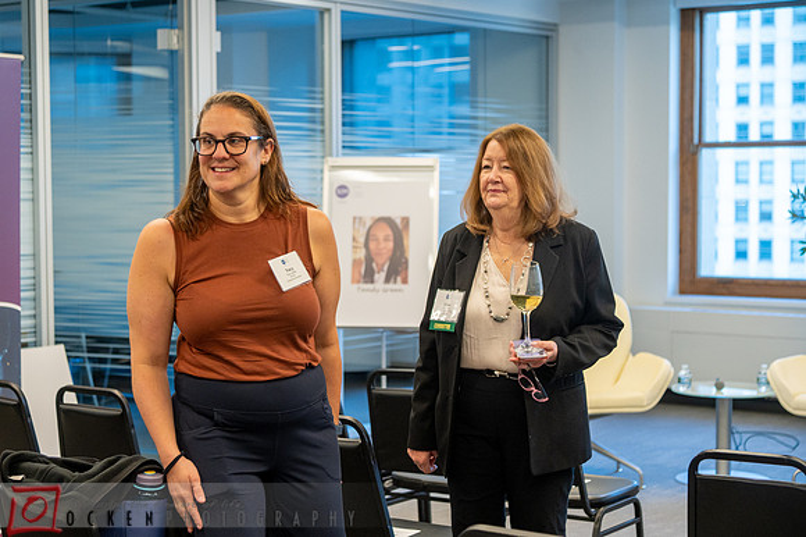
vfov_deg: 19.3
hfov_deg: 28.7
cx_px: 349
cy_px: 291
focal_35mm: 70
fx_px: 1575
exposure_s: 1/160
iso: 1600
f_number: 4
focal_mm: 62
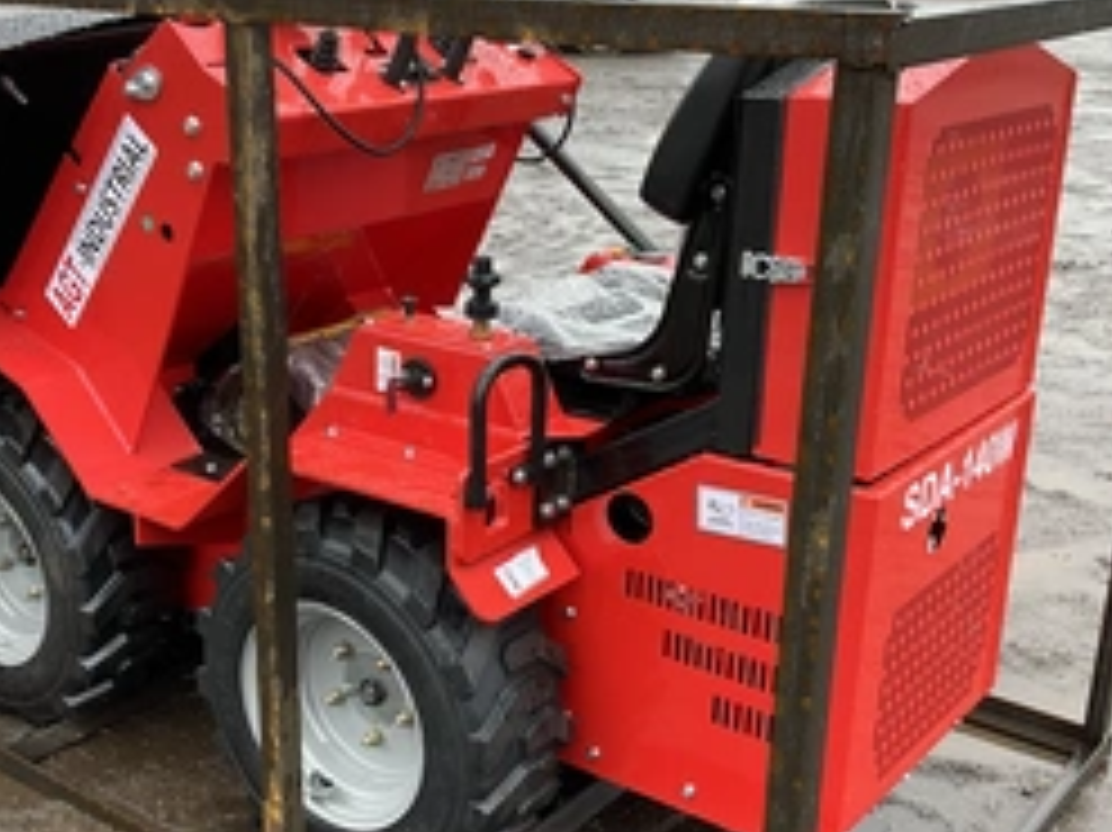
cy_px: 490
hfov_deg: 40.3
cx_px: 459
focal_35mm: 47
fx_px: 1509
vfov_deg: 30.8
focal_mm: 3
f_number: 1.8
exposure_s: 1/122
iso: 25
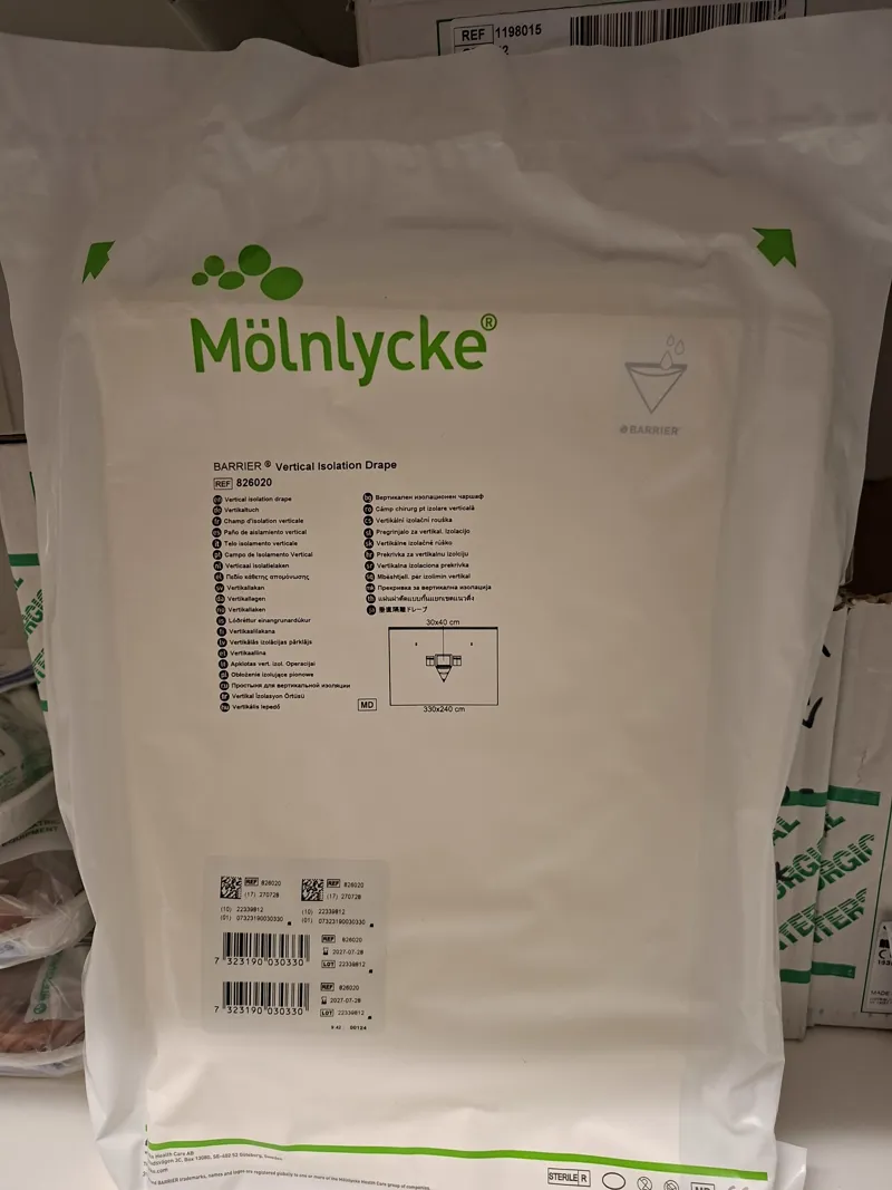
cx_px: 446
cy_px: 595
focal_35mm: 23
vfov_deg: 73.9
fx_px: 790
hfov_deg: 58.9
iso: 320
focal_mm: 5.54
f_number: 1.8
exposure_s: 1/33
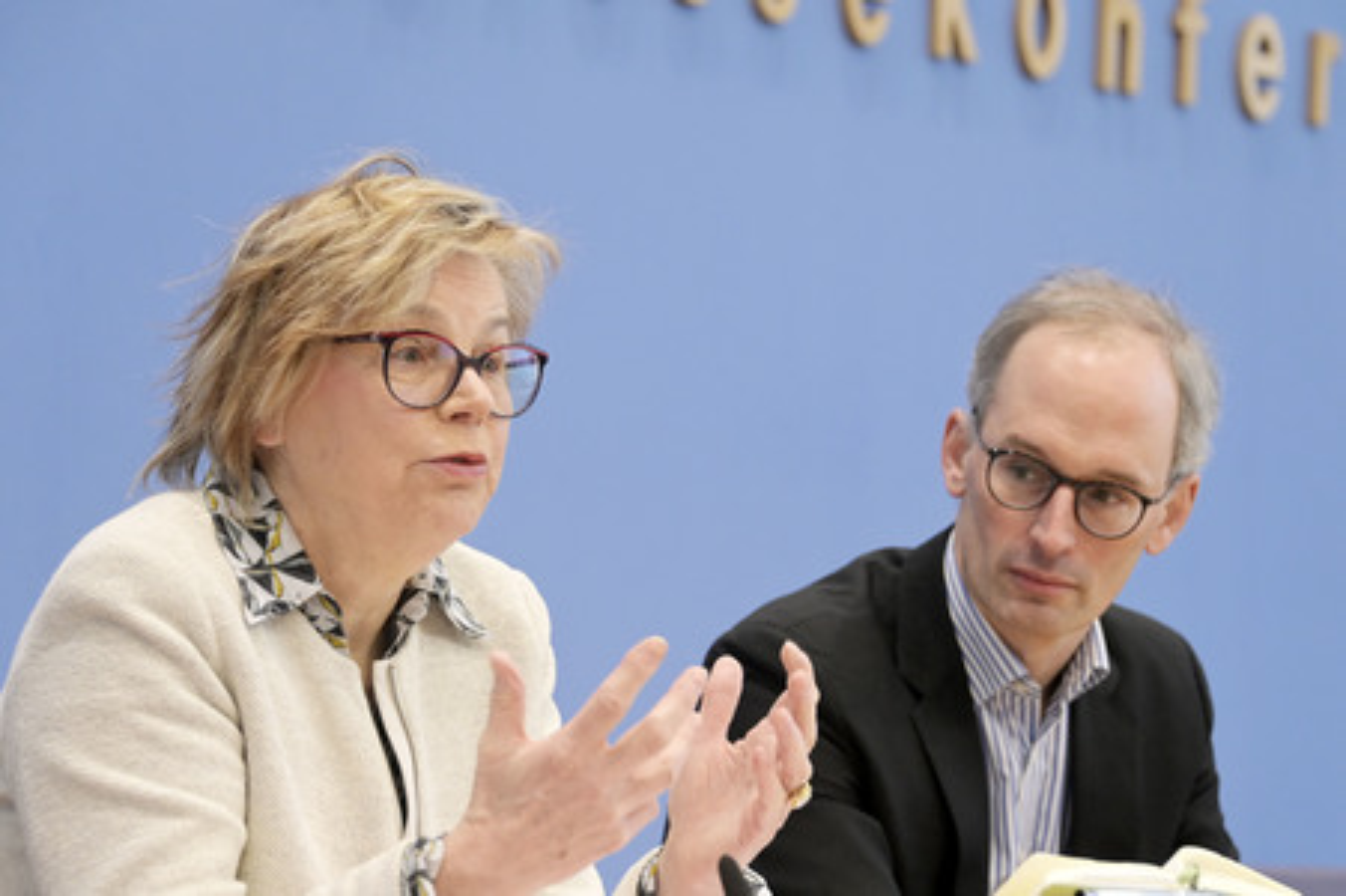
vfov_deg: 12.2
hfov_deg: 18.3
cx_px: 673
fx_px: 4184
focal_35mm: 112
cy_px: 448
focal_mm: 112
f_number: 5.3
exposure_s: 1/400
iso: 3200
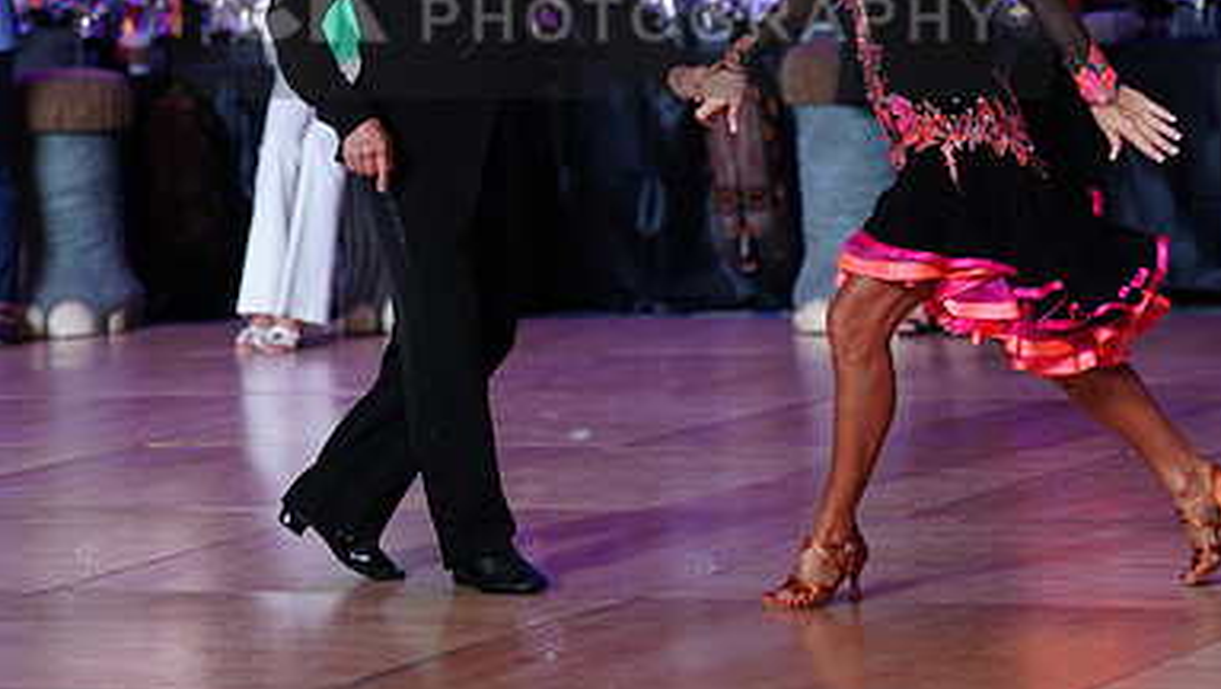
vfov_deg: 6.9
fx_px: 5702
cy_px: -6
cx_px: 614
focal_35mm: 176
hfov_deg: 12.2
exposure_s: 1/400
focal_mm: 111
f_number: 2.8
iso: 1600
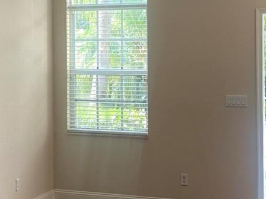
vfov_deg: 15.6
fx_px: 722
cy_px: 50
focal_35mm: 94
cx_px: 33
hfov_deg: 20.5
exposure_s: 1/120
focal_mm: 4.25
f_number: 1.8
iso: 64
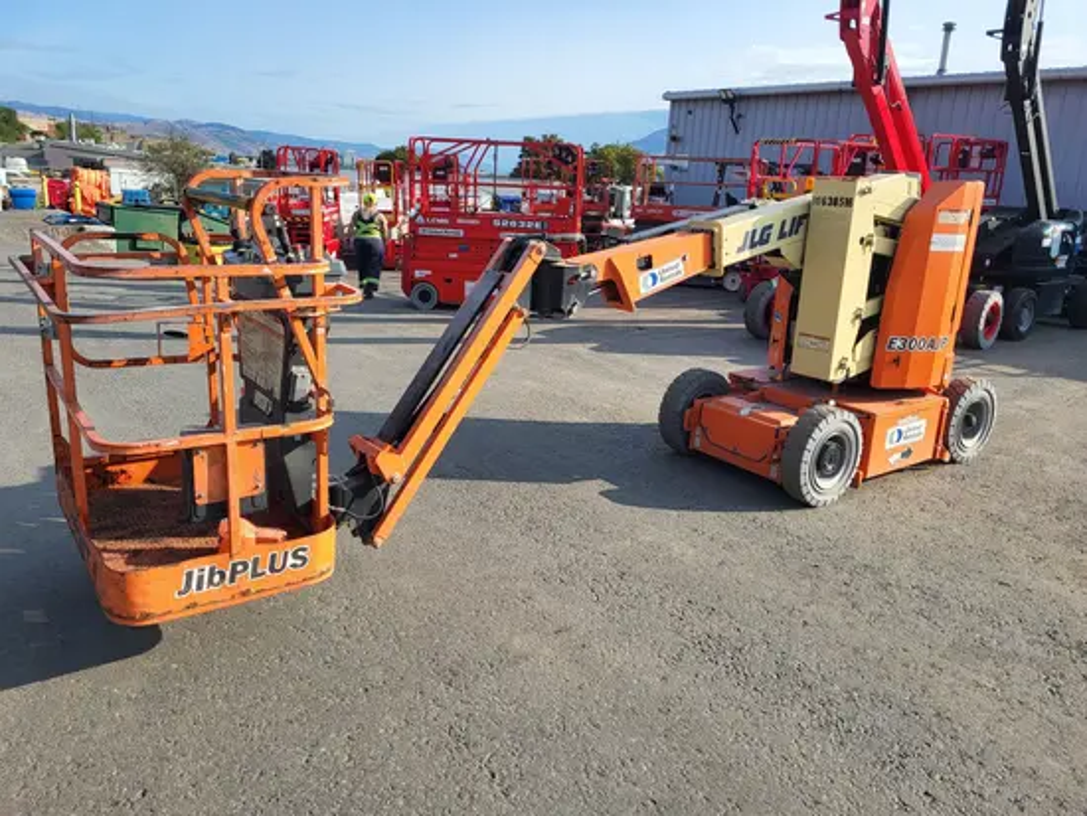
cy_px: 408
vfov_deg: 53.1
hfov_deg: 67.3
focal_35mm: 26
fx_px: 817
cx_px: 544
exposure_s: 1/1406
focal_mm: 5.4
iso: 40
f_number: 1.8
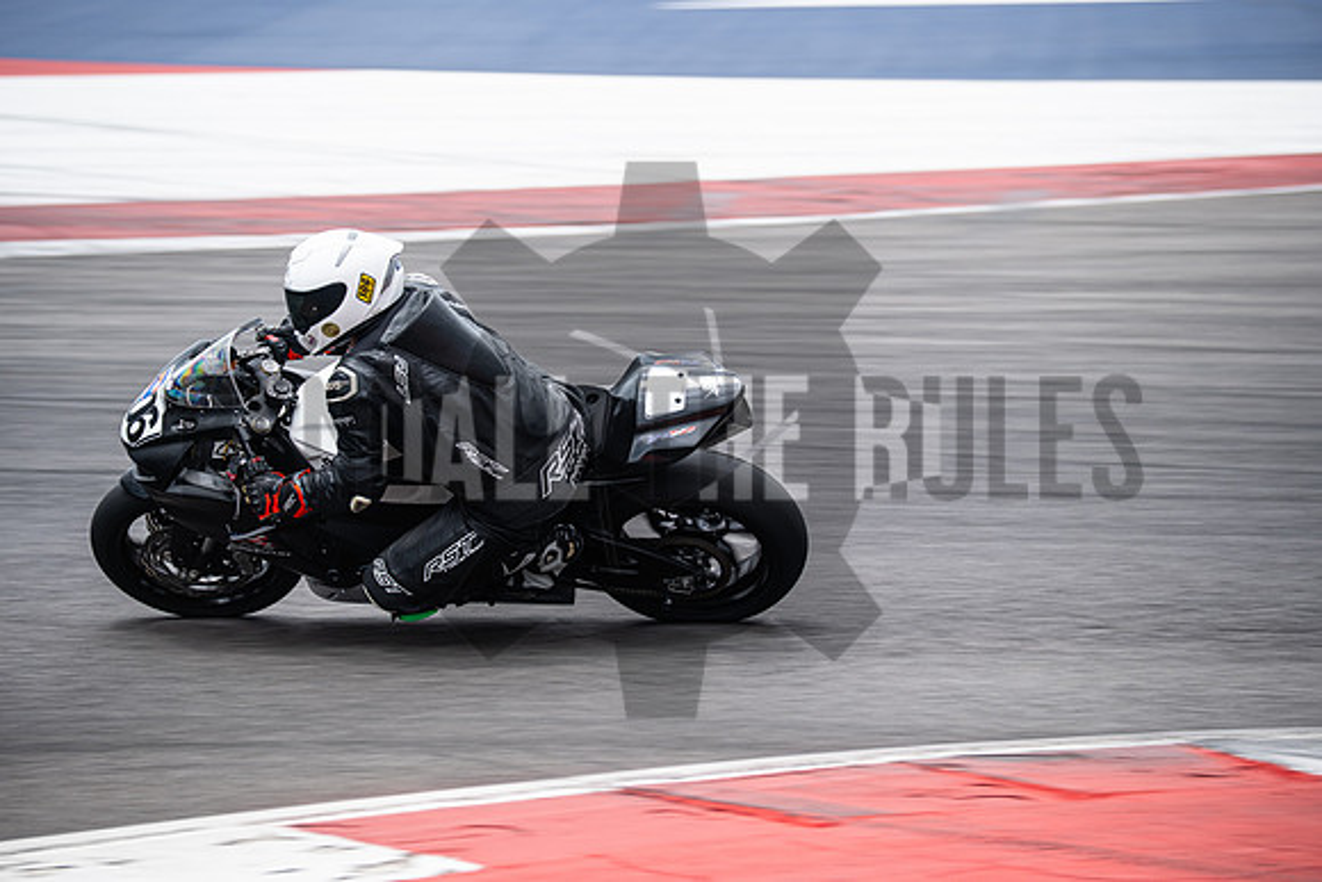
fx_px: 7419
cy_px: 441
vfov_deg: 6.8
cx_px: 661
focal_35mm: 202
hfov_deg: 10.2
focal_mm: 134.4
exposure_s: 1/250
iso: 160
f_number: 4
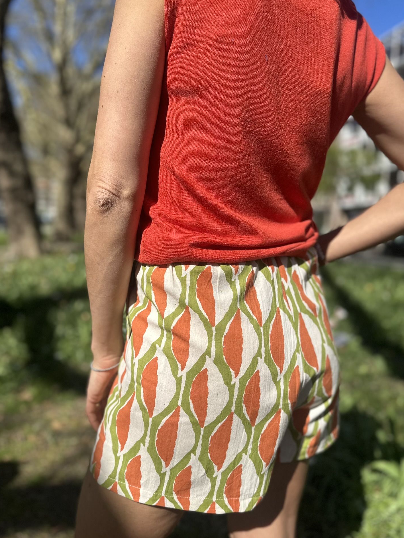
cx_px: 208
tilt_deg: -5.9
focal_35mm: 26
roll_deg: -2.3
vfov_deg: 67.3
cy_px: 271
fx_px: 405
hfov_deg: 53.1
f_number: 1.78
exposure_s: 1/4184
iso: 80
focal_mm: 6.86
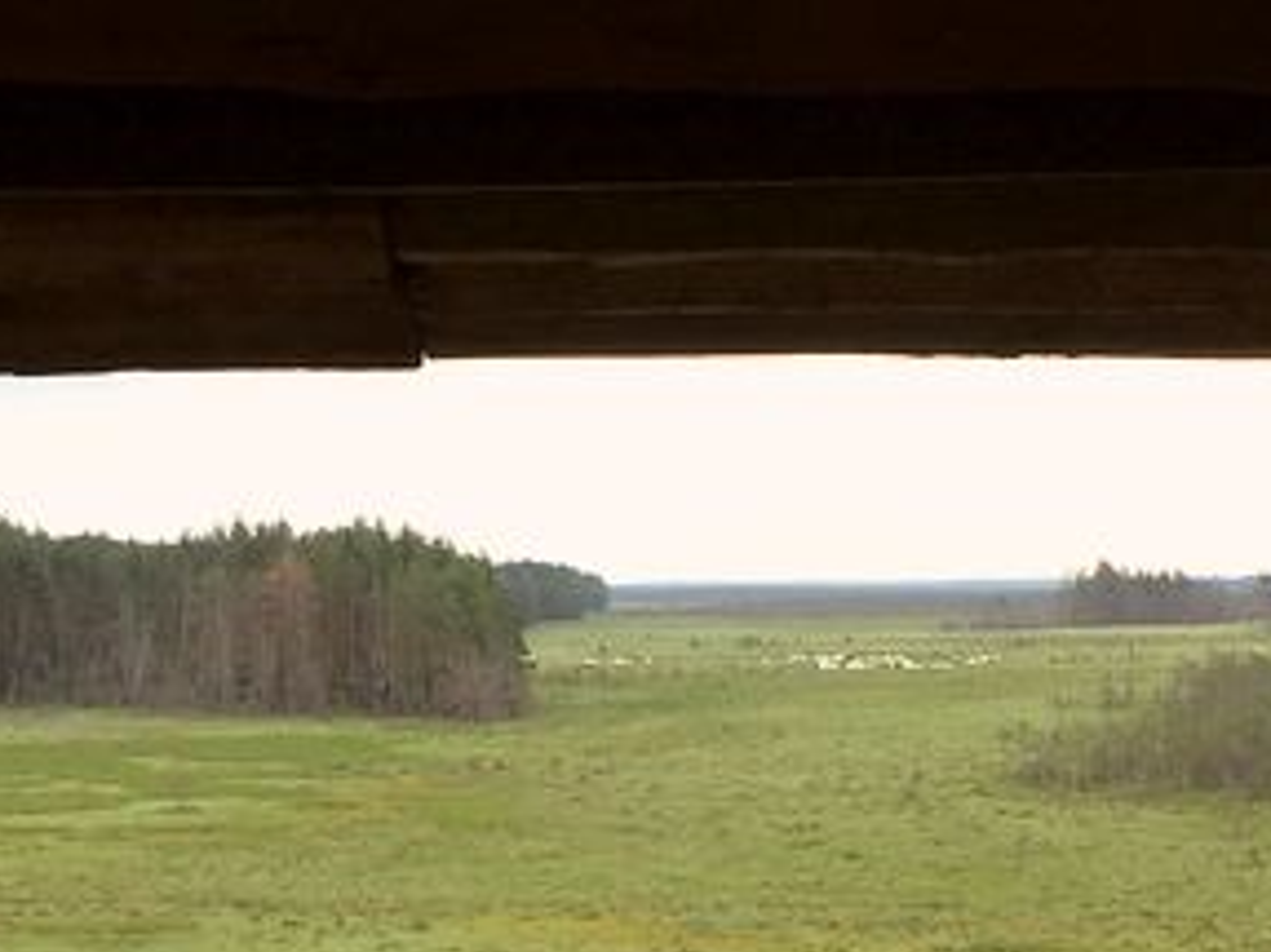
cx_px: 421
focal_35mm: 101
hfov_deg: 19.4
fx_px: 3707
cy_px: 735
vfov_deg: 14.6
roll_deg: +0.5
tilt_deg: -1.1
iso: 25
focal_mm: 4.15
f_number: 2.2
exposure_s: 1/693
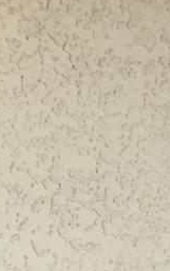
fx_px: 1769
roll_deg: -1.8
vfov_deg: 8.3
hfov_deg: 4.9
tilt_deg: -10.7
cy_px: 553
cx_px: 728
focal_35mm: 239
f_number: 2.2
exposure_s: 1/264
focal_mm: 4.15
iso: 32
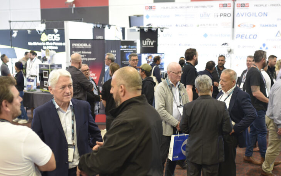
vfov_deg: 25.7
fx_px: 383
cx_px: 151
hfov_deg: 40.3
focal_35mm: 50
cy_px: 112
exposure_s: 1/60
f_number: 2.2
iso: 800
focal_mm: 35
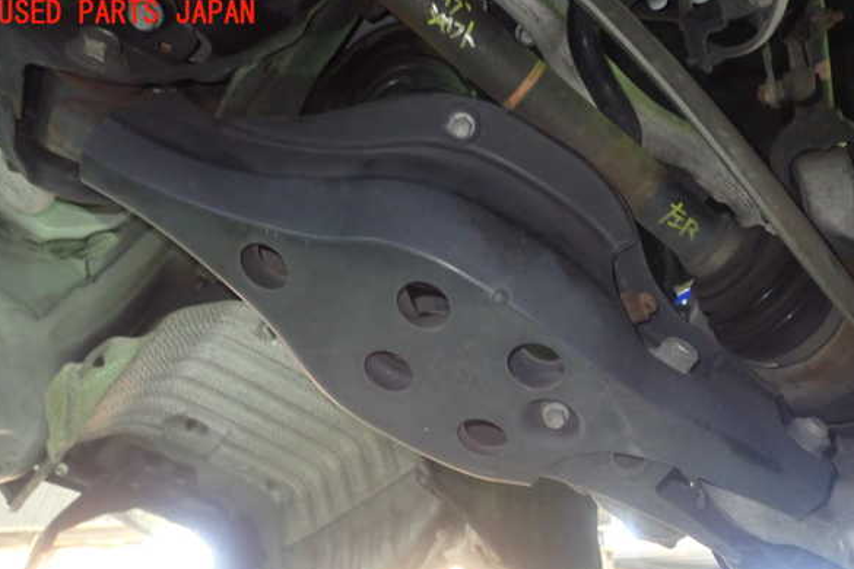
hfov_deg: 58.7
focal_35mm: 32
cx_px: 428
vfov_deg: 41.0
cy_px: 324
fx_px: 759
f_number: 2.3
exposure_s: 1/30
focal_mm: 5.4
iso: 800
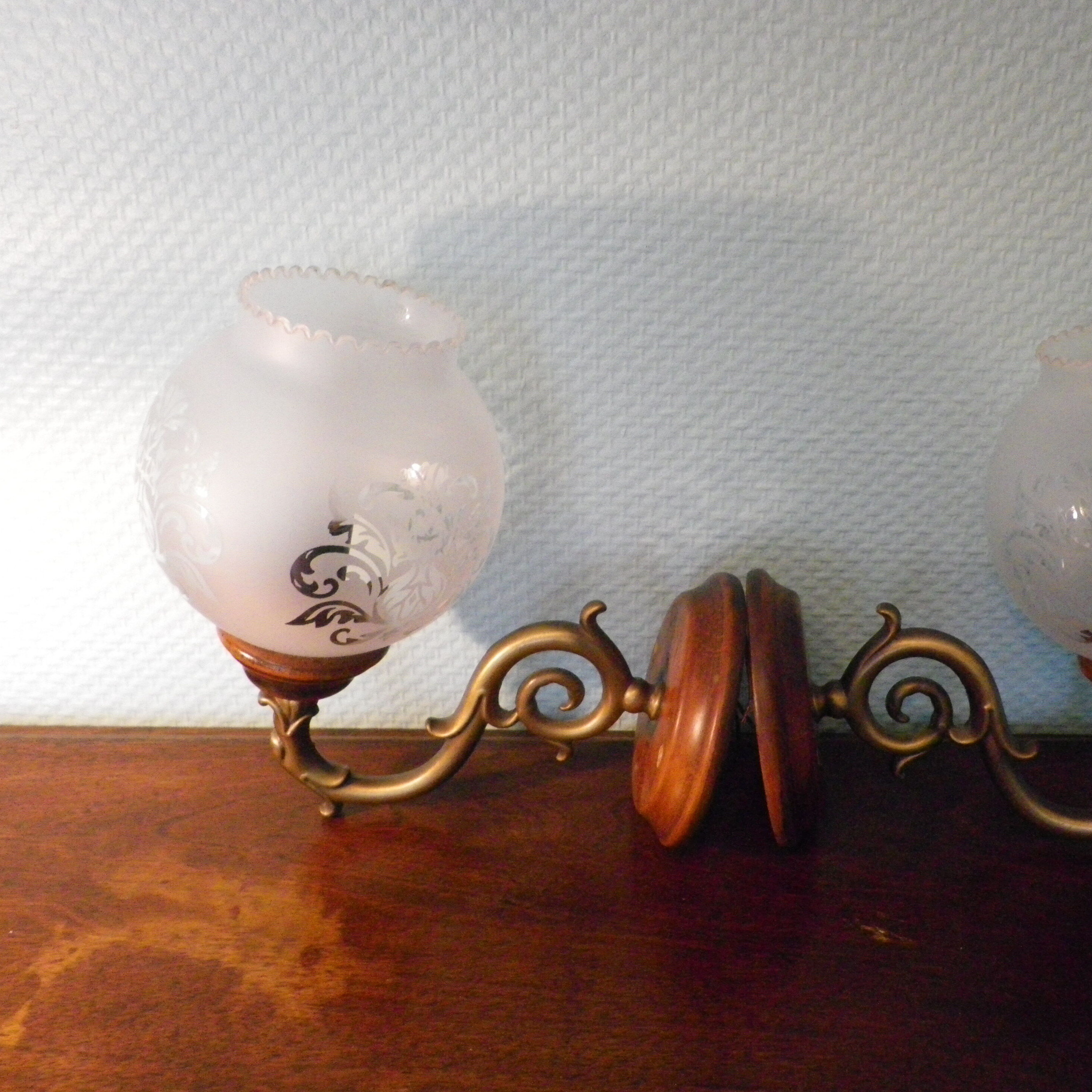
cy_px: 546
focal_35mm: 34
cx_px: 694
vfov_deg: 48.5
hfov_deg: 47.9
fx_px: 1213
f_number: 2.6
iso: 640
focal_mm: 4.9
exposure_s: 1/60
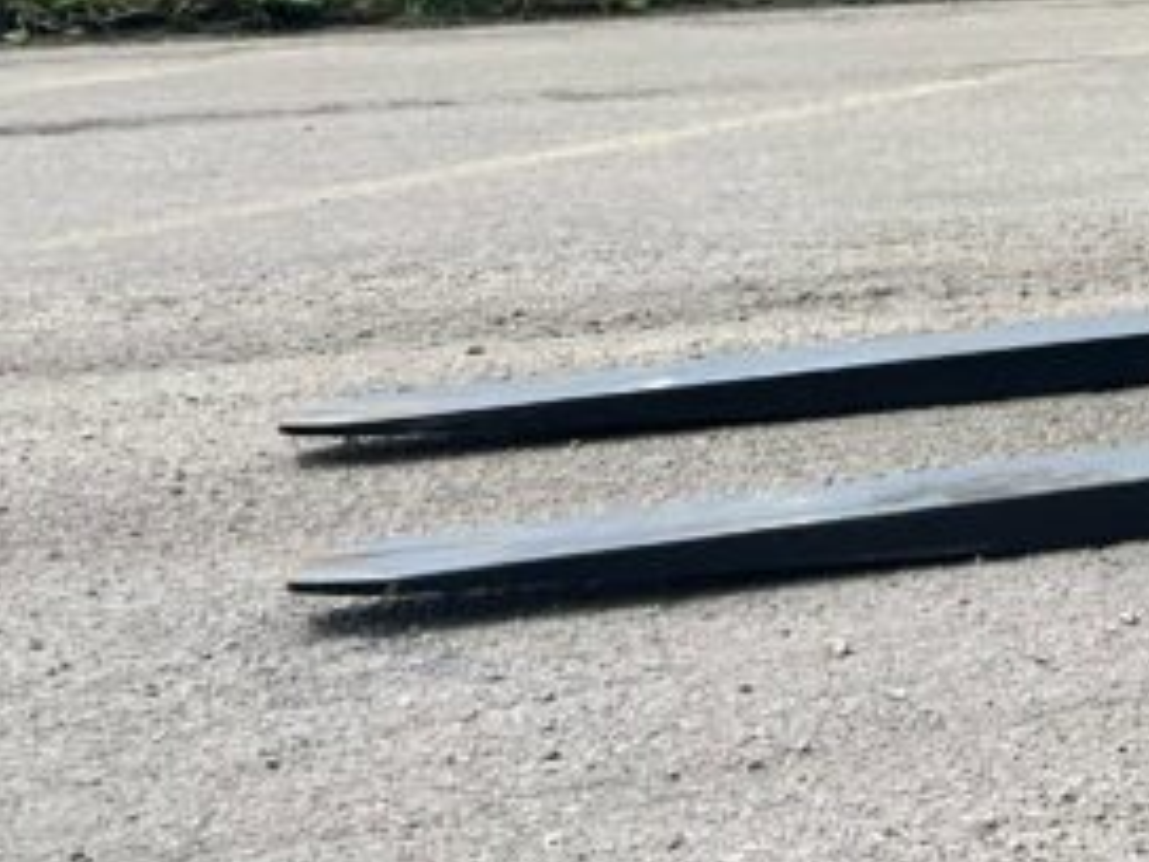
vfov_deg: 13.7
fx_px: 3253
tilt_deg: +3.5
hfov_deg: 16.5
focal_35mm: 98
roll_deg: -0.3
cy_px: -613
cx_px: 2125
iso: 50
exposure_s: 1/4115
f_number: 1.5
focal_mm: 5.7
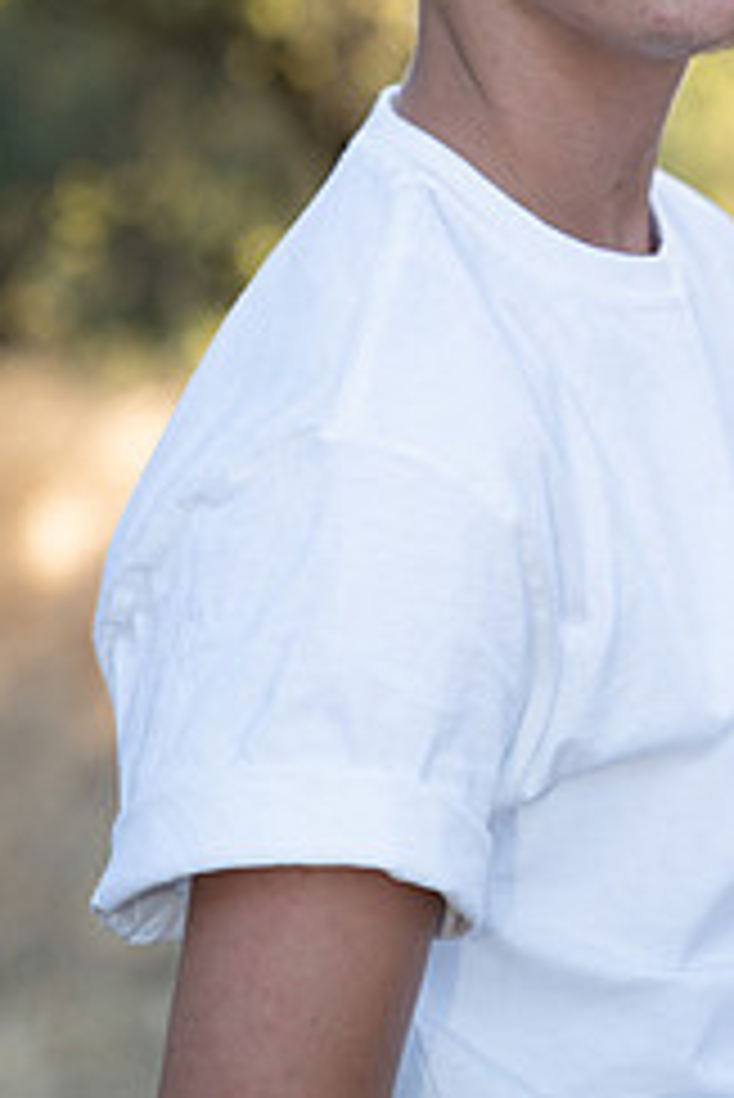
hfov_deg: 10.6
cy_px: 230
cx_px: 657
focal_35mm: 129
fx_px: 3939
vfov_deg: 15.8
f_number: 2.8
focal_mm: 70
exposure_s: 1/160
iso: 250
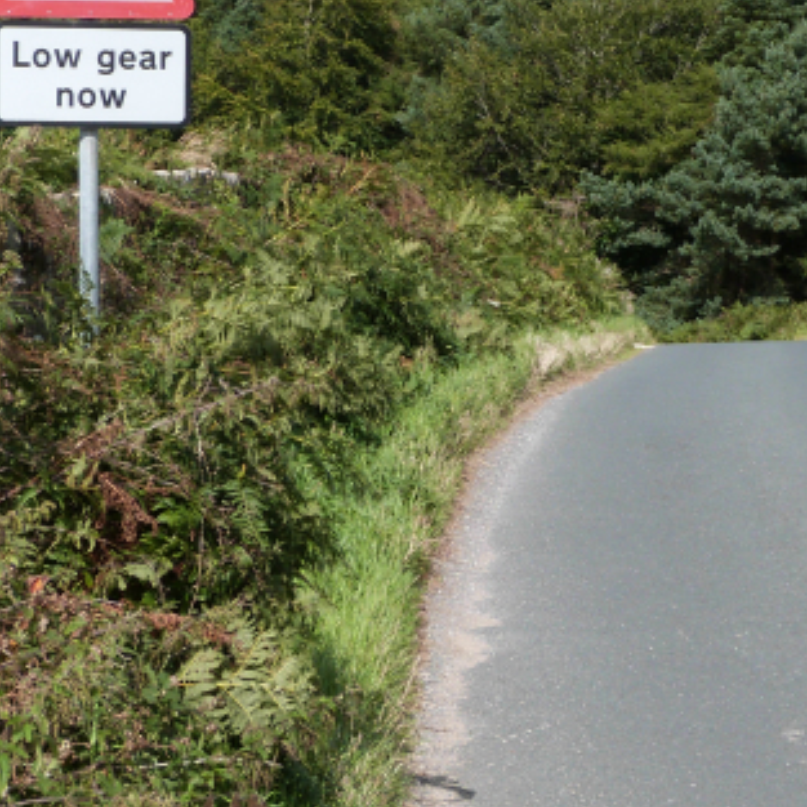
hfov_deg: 16.4
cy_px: 215
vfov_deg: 16.4
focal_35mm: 106
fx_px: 2796
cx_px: 559
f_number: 5.6
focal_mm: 9
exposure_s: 1/320
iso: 100
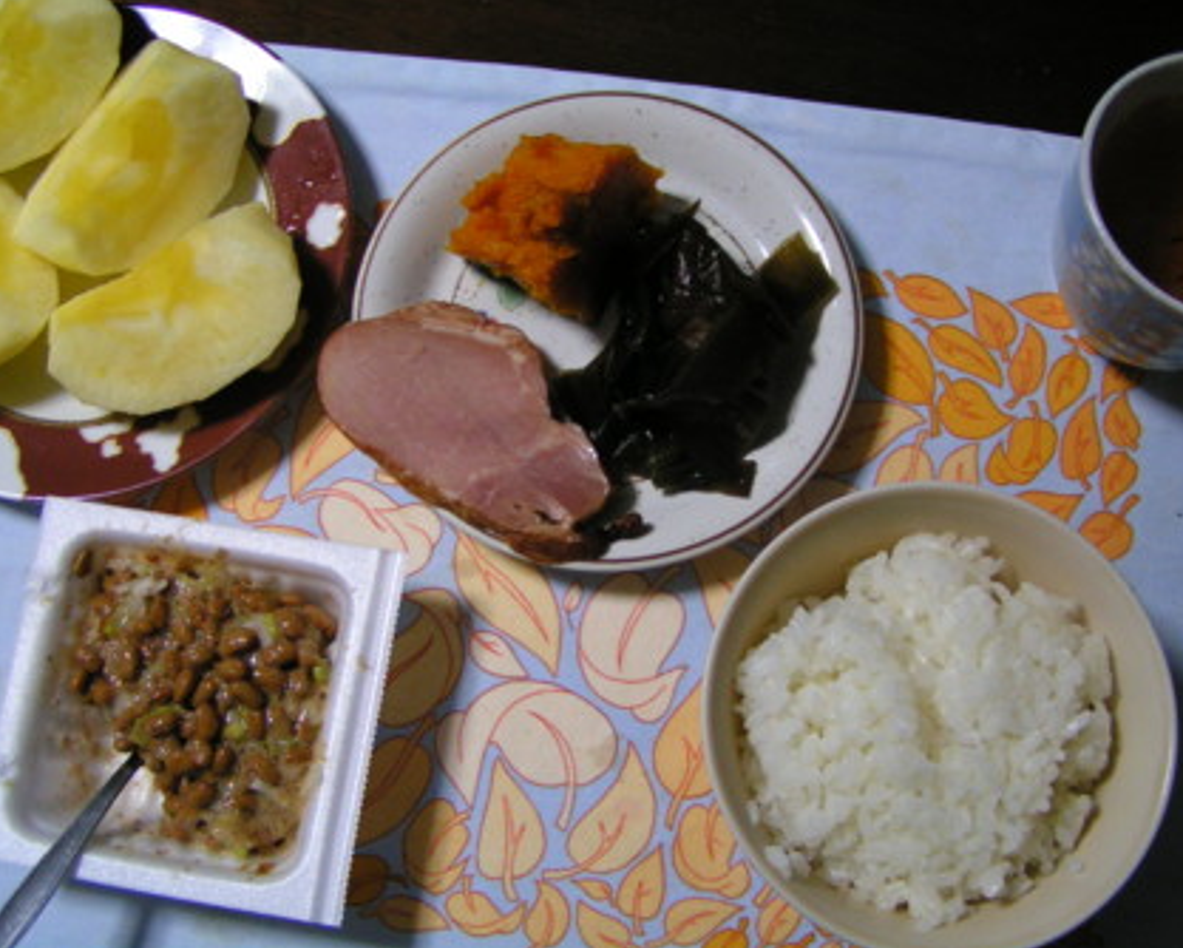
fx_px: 1401
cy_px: 471
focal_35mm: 40
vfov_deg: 37.4
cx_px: 562
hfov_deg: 45.8
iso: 160
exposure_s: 1/50
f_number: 2.8
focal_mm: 5.8
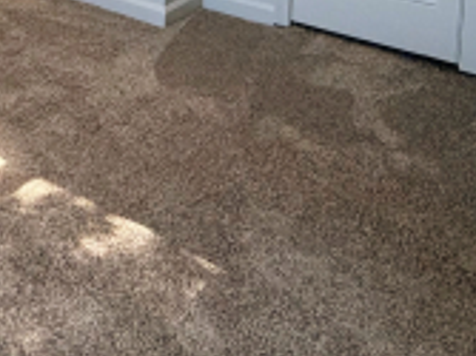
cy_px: -159
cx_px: 81
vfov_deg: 22.1
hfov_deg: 33.2
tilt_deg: -8.6
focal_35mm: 56
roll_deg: -0.9
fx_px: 769
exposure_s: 1/60
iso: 250
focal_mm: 2.22
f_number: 2.2
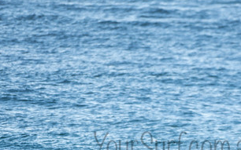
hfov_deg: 1.5
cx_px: 175
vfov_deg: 0.9
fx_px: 9514
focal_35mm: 1449
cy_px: 137
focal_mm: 500
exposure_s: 1/250
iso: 220
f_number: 5.6
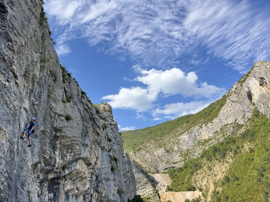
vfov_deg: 56.8
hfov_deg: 71.6
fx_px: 187
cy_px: 101
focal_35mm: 24
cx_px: 135
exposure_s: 1/495
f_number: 1.78
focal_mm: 6.76
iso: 80
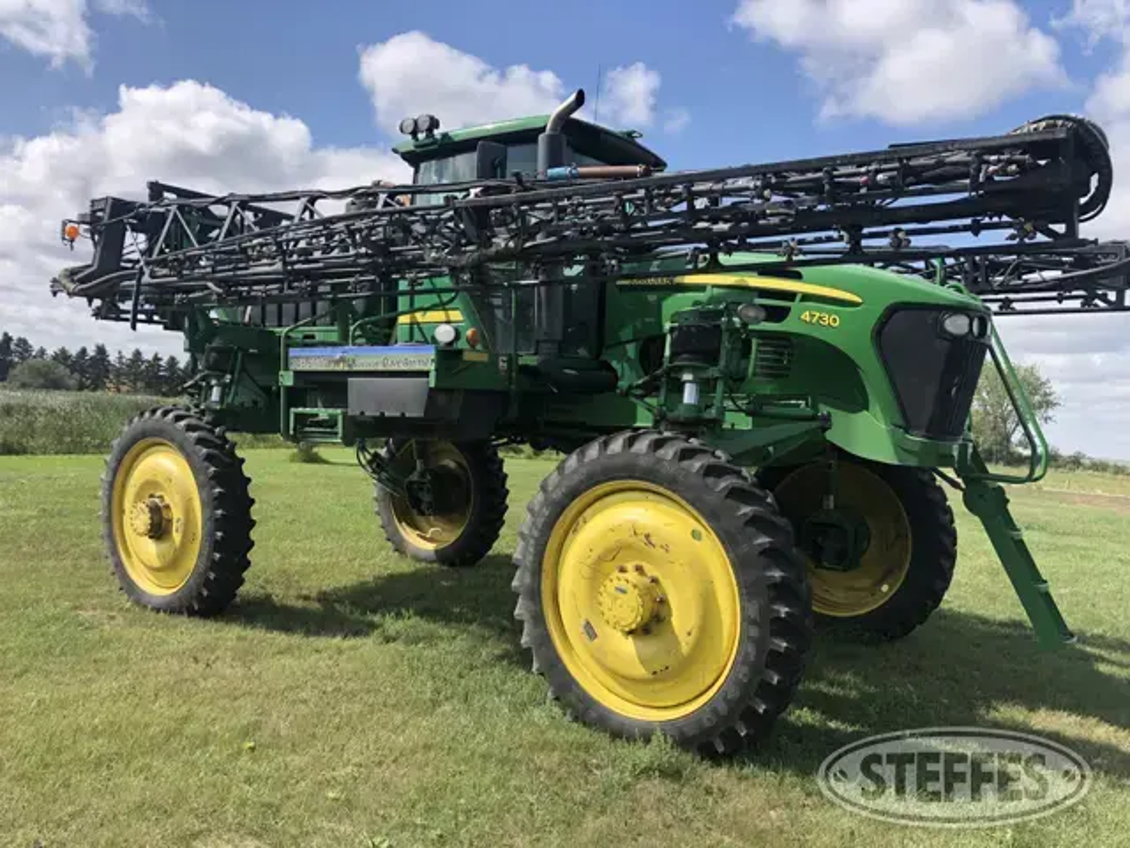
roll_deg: -2.9
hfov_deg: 63.4
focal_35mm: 28
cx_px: 565
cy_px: 424
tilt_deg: +0.3
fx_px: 914
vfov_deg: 49.7
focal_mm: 4
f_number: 1.8
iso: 20
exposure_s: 1/1333
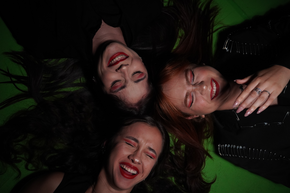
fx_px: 326
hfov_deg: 47.9
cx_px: 145
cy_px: 96
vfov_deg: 33.0
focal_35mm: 40
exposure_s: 1/800
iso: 1000
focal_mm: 27
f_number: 4.5
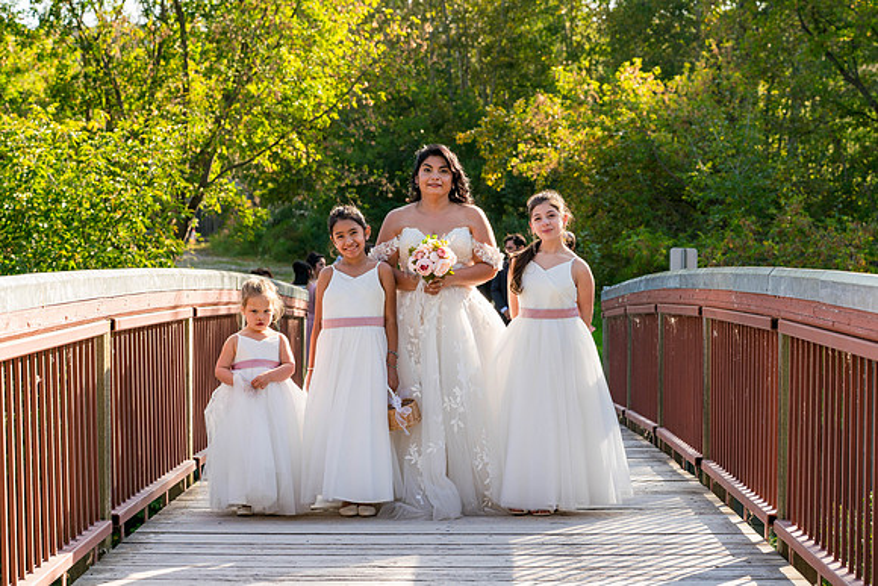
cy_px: 293
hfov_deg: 30.1
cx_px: 439
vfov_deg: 20.3
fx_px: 1634
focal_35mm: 67
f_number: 5
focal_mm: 67
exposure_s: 1/250
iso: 250
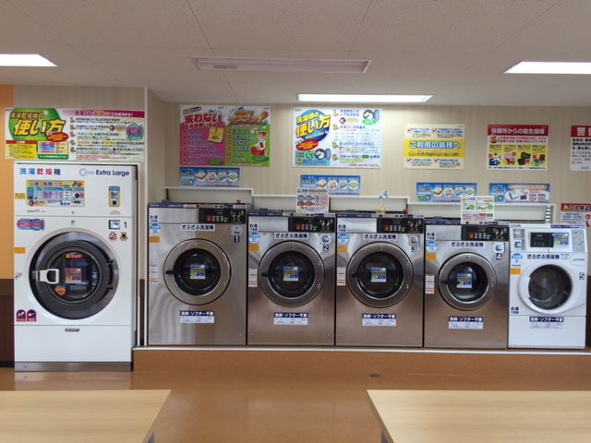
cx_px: 296
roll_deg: -0.9
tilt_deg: -2.6
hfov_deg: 61.7
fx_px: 495
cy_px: 222
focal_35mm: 29
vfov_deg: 48.2
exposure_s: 1/60
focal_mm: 4.15
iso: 40
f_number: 2.2
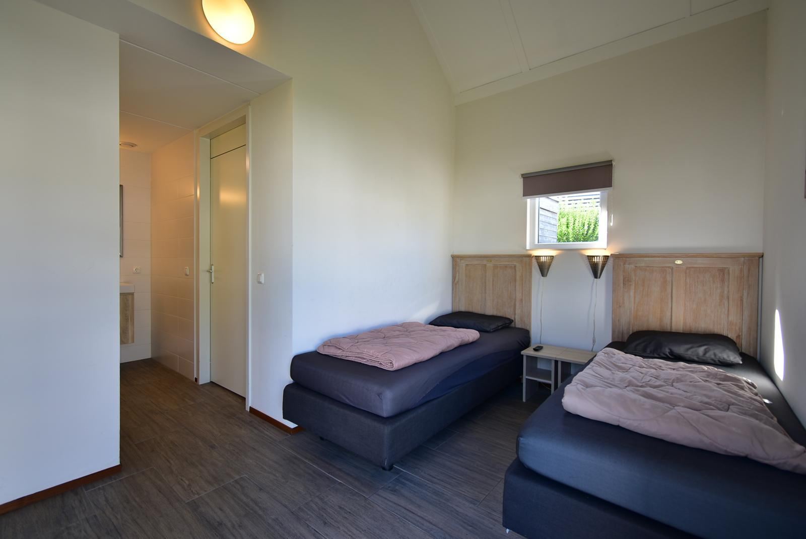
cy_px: 270
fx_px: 336
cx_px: 403
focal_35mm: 15
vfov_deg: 77.4
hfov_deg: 100.3
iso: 100
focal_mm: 10
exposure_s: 1/25
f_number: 4.5
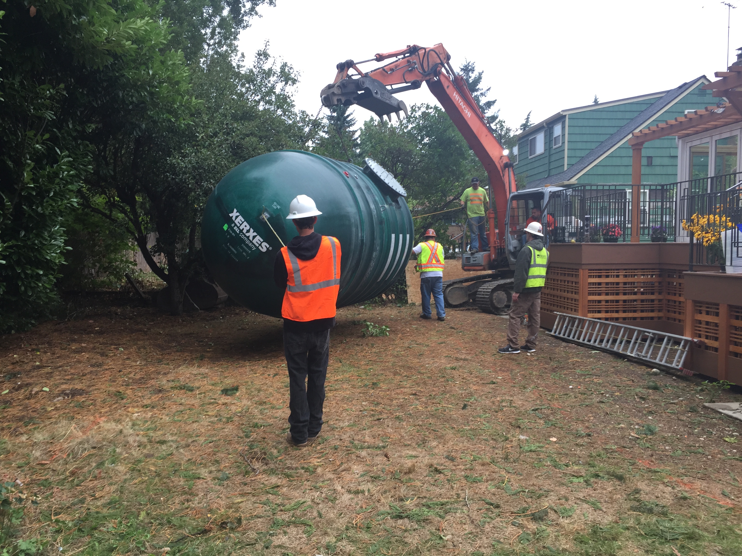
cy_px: 278
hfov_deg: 61.7
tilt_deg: -3.3
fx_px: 622
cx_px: 371
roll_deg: -0.5
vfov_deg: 48.2
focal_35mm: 29
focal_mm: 4.15
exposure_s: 1/120
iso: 32
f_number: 2.2
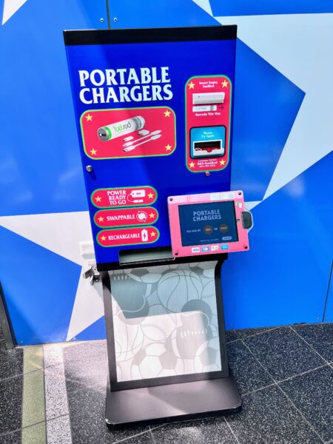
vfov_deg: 67.3
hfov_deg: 53.1
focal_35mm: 26
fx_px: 333
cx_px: 166
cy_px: 222
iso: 50
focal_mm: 5.7
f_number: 1.5
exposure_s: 1/336
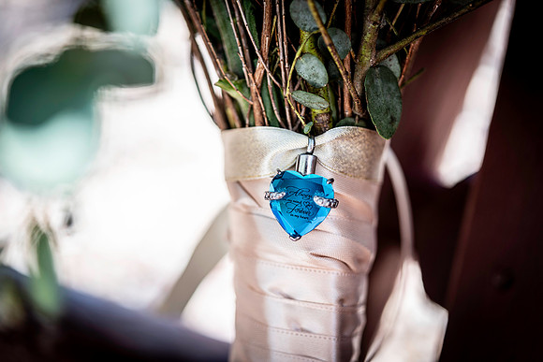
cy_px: 181
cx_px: 272
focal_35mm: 60
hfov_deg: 33.4
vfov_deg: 22.6
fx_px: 905
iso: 100
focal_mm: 60
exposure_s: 1/200
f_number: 3.5
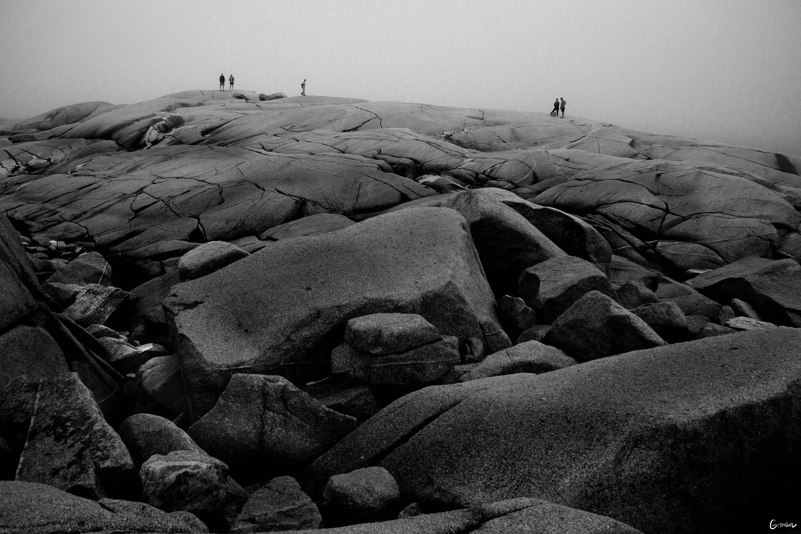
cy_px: 267
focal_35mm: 35
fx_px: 779
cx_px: 400
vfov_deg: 37.9
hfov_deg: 54.4
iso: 160
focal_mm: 23
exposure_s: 1/80
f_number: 4
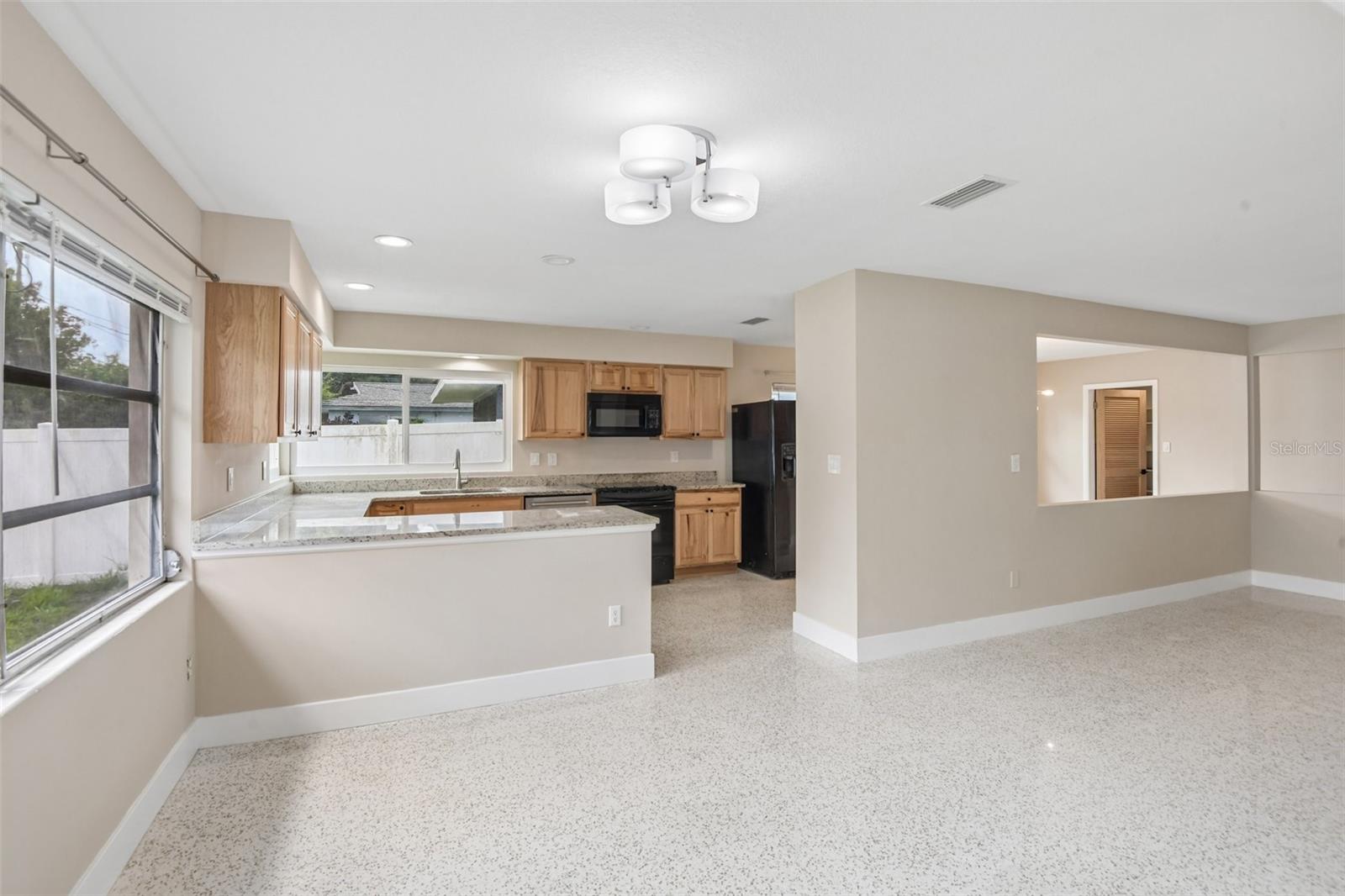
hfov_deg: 96.7
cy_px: 448
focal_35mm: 16
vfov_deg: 73.7
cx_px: 672
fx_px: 598
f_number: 8
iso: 400
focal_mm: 16
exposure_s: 1/100
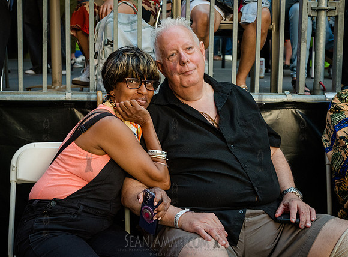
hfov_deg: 36.7
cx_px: 151
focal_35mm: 52
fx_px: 524
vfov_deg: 27.5
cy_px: 108
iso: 2000
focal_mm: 38
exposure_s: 1/200
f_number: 4
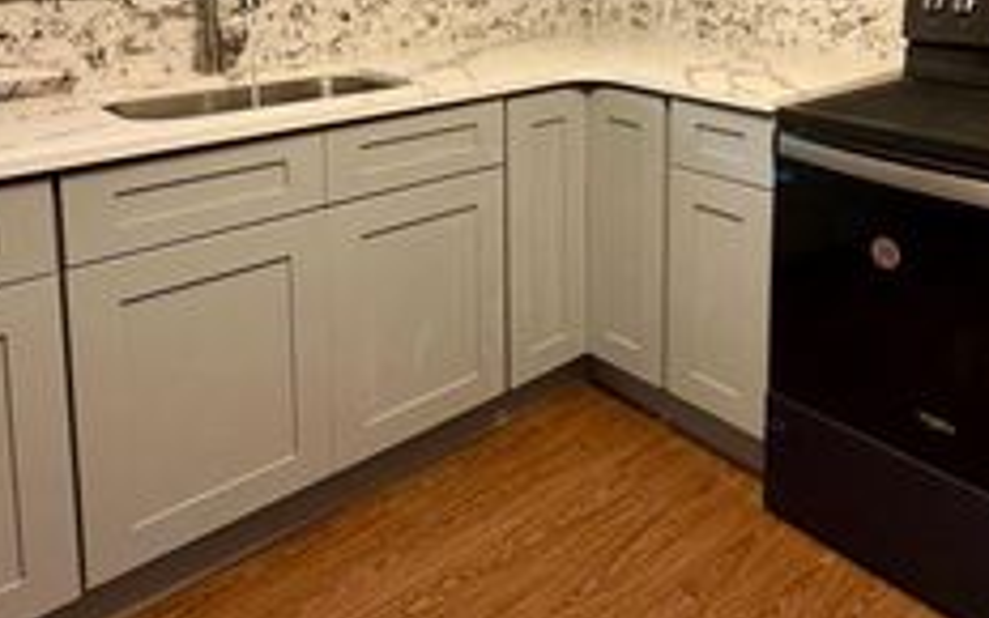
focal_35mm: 32
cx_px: 622
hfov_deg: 58.8
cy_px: 28
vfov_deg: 36.2
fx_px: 863
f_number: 2.2
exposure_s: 1/60
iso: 320
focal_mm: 2.22
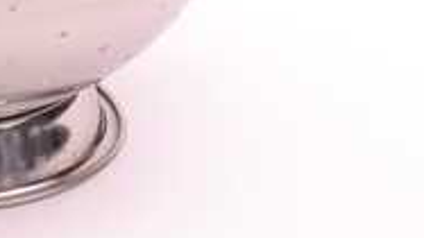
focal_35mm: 189
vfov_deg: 6.3
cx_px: -61
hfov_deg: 11.2
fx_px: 2129
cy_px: -83
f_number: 10
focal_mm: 45
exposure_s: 1/125
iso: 100
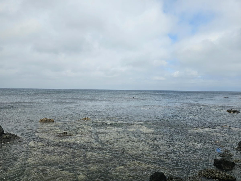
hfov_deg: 73.9
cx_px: 120
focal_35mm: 23
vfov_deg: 58.9
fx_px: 160
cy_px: 90
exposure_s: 1/1347
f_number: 1.7
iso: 10
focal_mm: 6.3
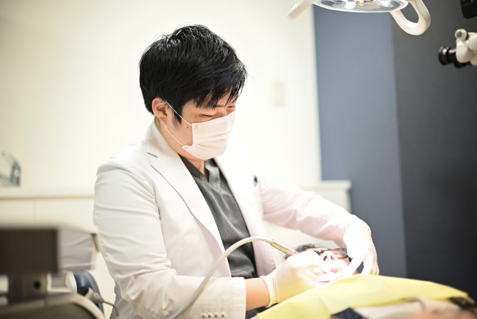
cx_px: 238
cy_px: 160
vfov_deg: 27.0
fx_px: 663
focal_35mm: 50
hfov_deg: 39.6
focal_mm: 50
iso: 800
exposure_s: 1/640
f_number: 1.2
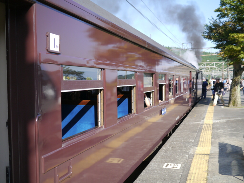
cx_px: 122
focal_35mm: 40
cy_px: 92
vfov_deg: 36.0
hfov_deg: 46.8
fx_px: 282
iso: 160
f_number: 2.2
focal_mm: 20
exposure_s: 1/1300
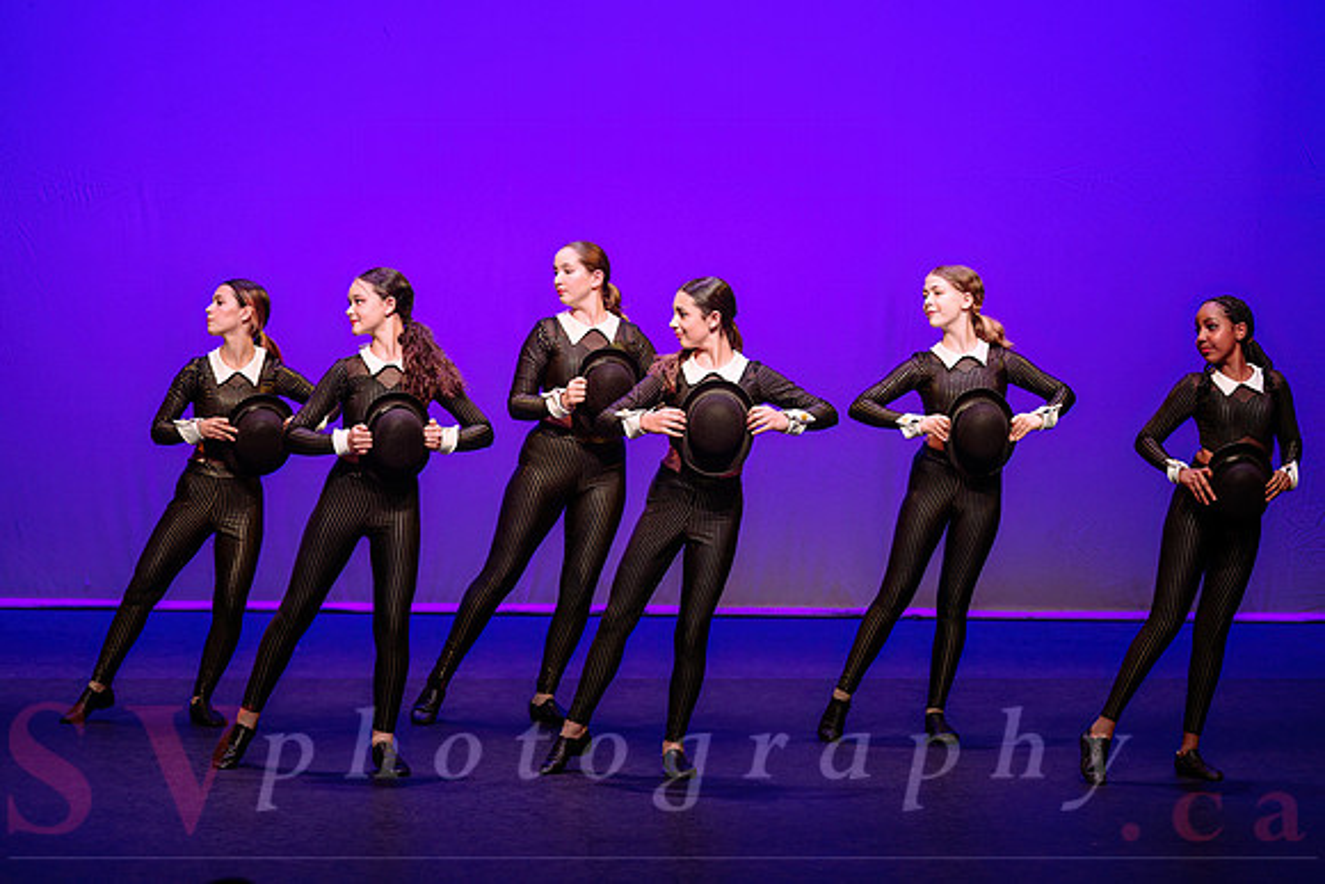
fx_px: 5416
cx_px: 662
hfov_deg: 13.9
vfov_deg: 9.3
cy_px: 402
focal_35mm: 147
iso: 1250
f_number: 3.5
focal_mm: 135
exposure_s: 1/320
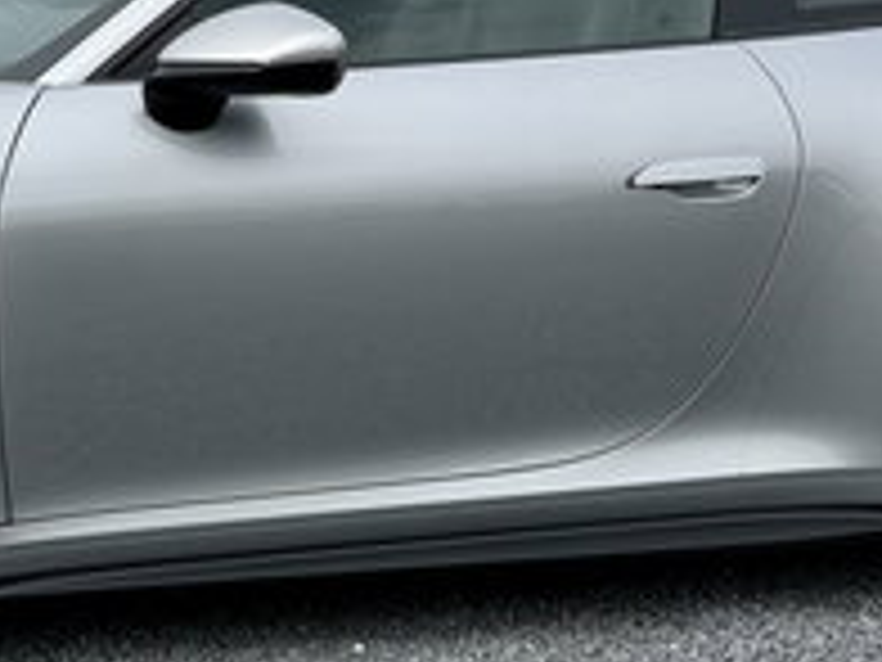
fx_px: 2395
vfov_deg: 15.0
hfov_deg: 20.5
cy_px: -203
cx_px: 126
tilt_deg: +0.9
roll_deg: +0.8
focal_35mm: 94
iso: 80
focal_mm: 6.76
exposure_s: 1/4167
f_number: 1.78
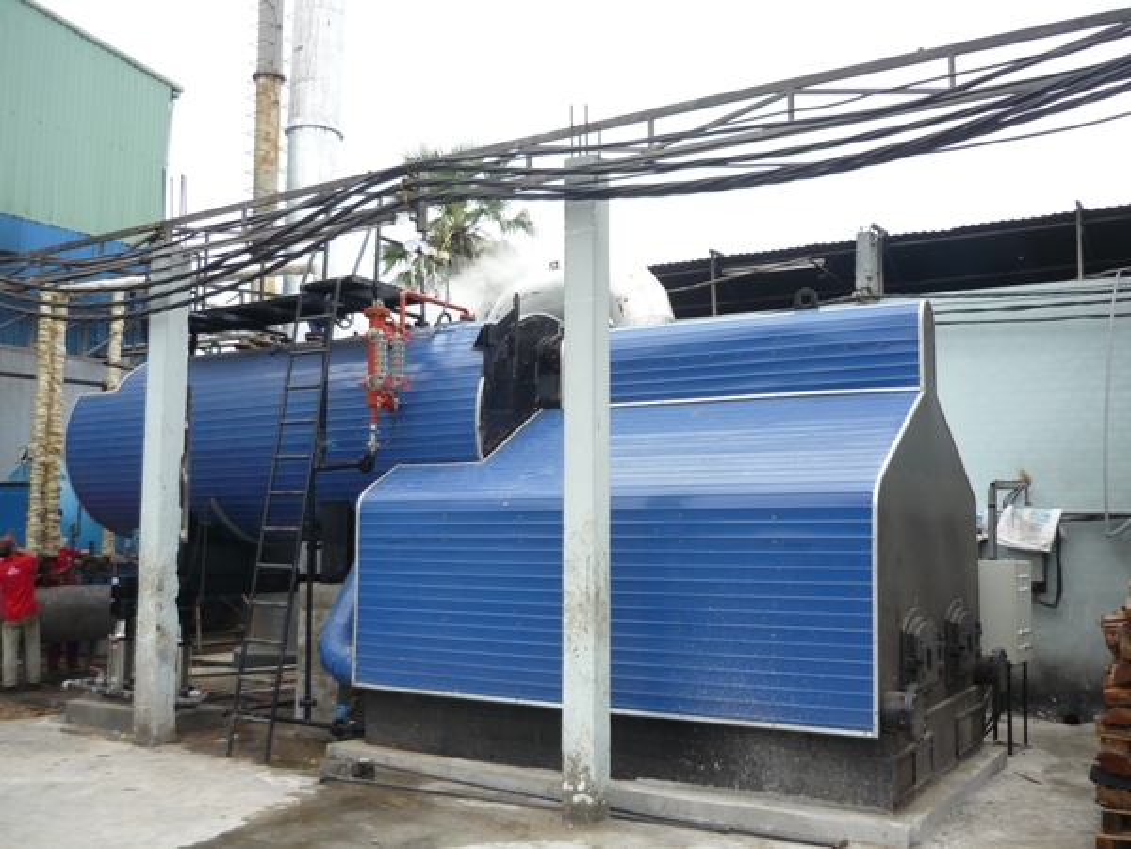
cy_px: 424
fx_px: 1078
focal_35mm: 33
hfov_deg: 55.4
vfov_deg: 42.9
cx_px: 566
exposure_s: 1/640
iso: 100
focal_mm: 5.5
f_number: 2.8
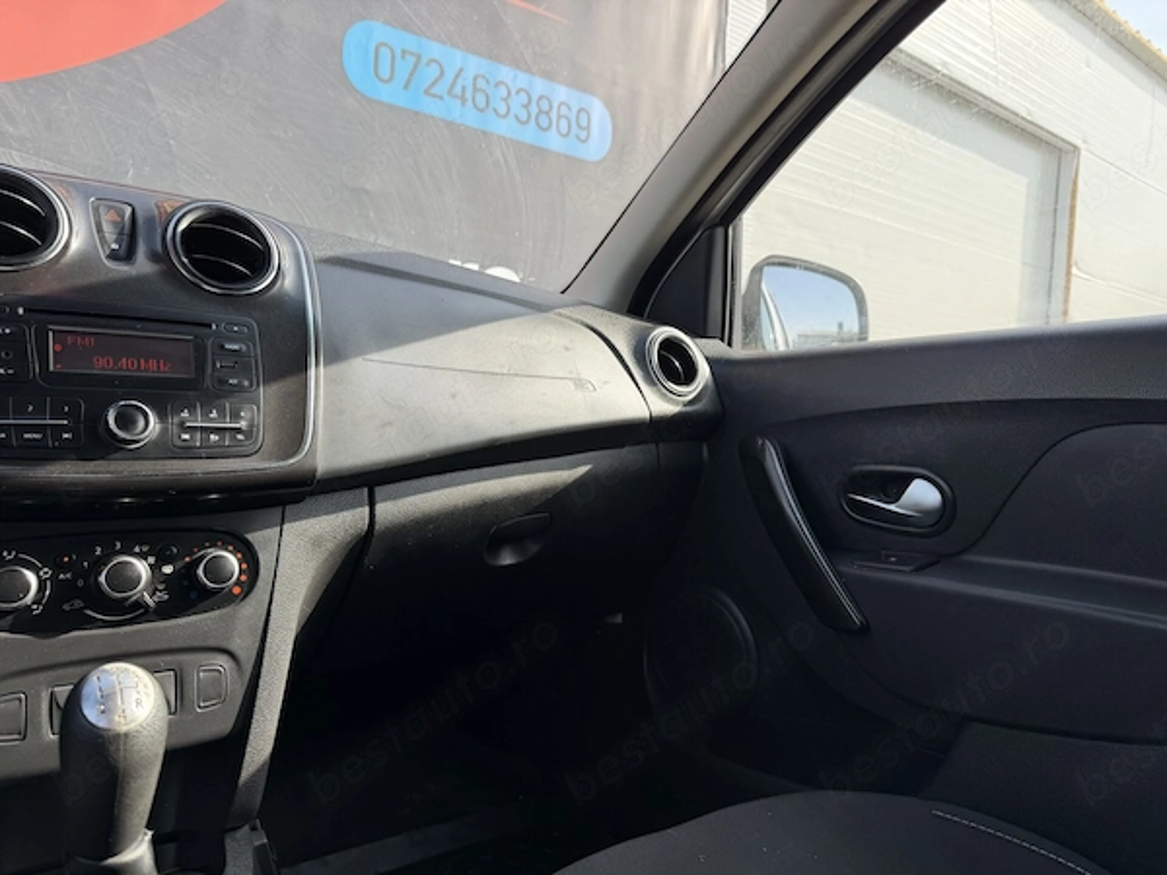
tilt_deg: -4.1
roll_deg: -1.6
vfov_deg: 56.8
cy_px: 438
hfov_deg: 71.6
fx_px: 809
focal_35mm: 24
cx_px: 584
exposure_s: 1/524
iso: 80
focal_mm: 6.76
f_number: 1.78
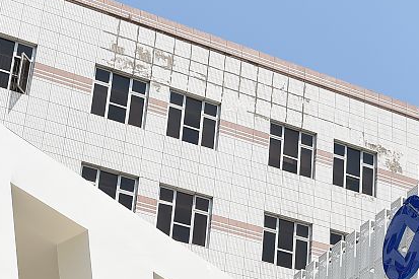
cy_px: 284
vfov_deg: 14.4
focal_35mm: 93
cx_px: 408
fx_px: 1082
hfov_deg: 21.2
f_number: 9
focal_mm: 32
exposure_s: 1/400
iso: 200
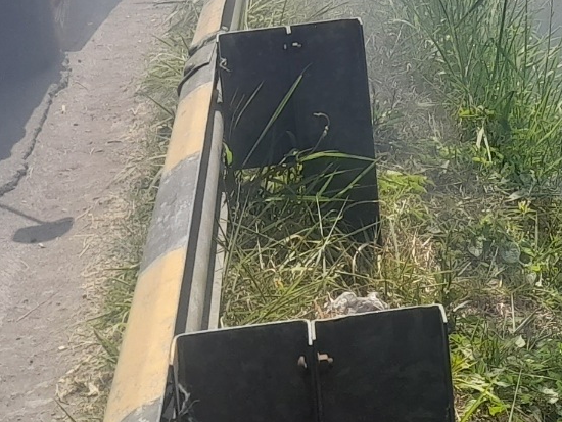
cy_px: -88
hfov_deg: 17.6
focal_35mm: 109
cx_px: 570
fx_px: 1770
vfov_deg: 13.2
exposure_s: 1/588
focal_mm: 4.6
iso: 20
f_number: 2
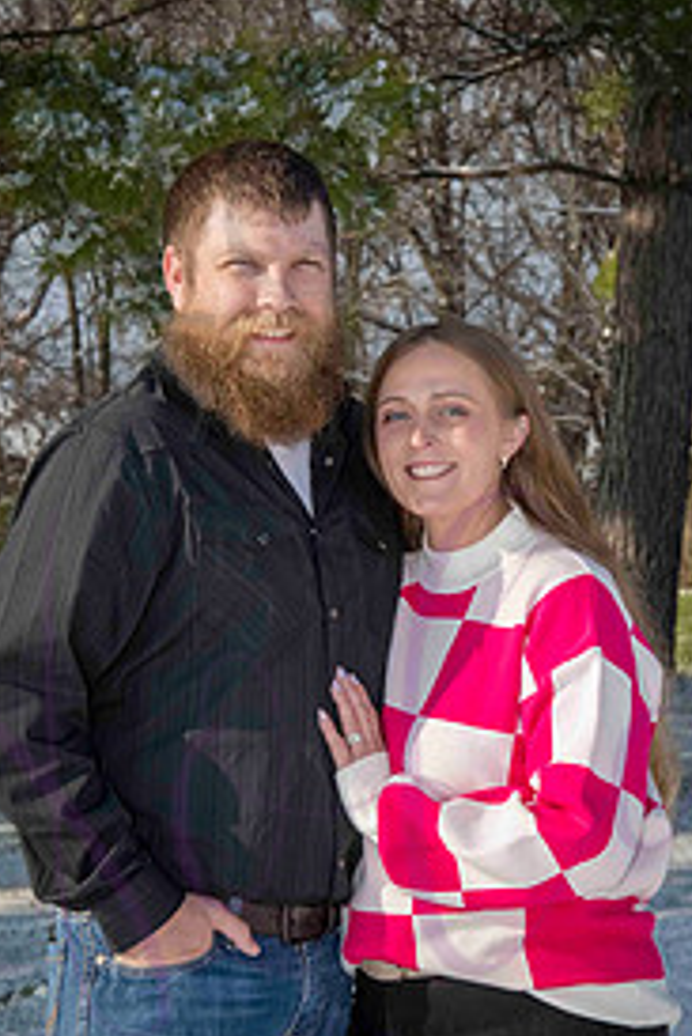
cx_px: 325
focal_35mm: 115
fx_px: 3311
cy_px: 544
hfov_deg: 11.9
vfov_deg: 17.8
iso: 800
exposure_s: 1/1000
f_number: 11
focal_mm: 70
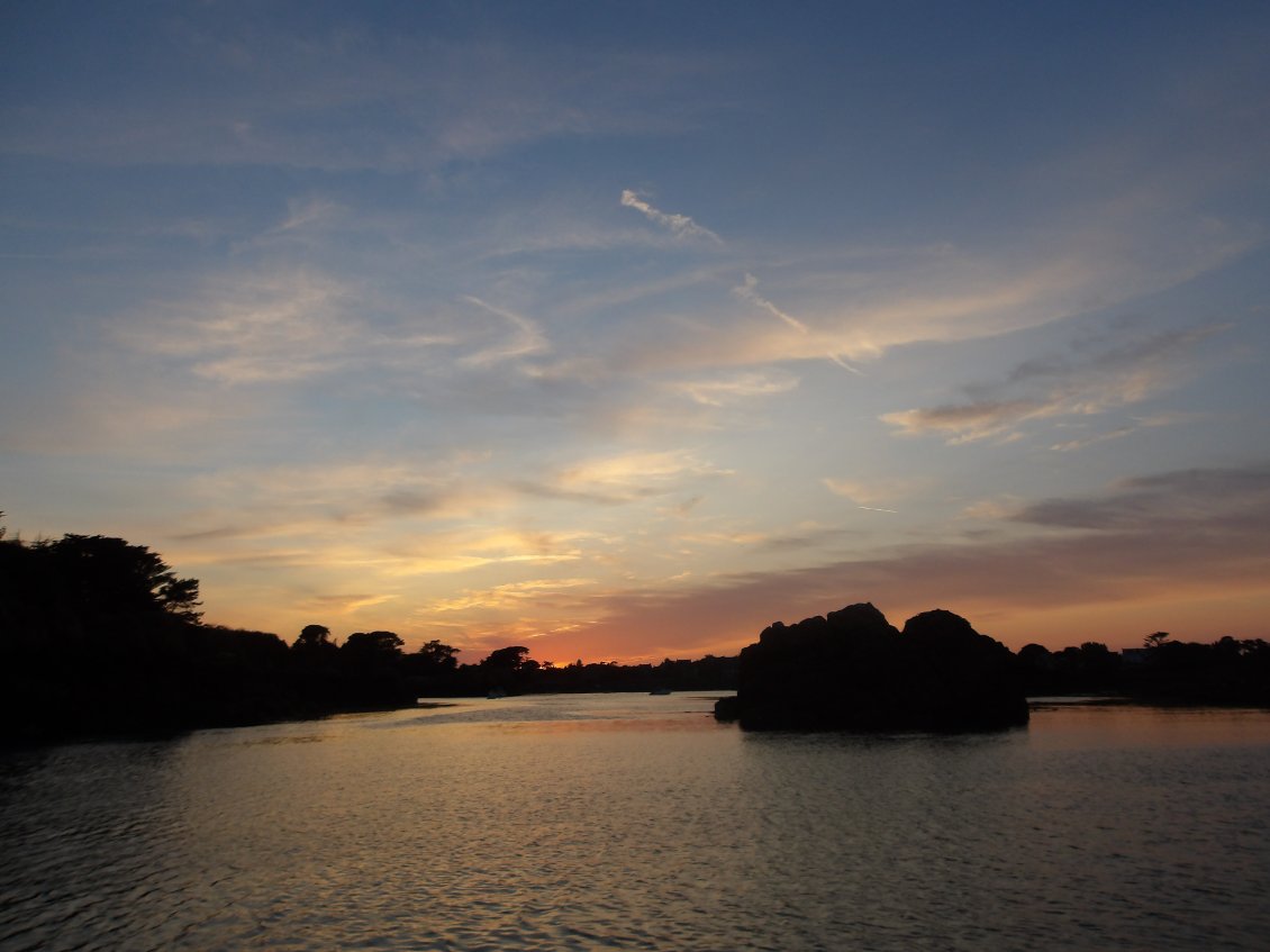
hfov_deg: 65.3
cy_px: 476
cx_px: 635
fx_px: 990
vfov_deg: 51.3
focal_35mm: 27
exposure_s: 1/386
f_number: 3
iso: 100
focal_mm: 4.9
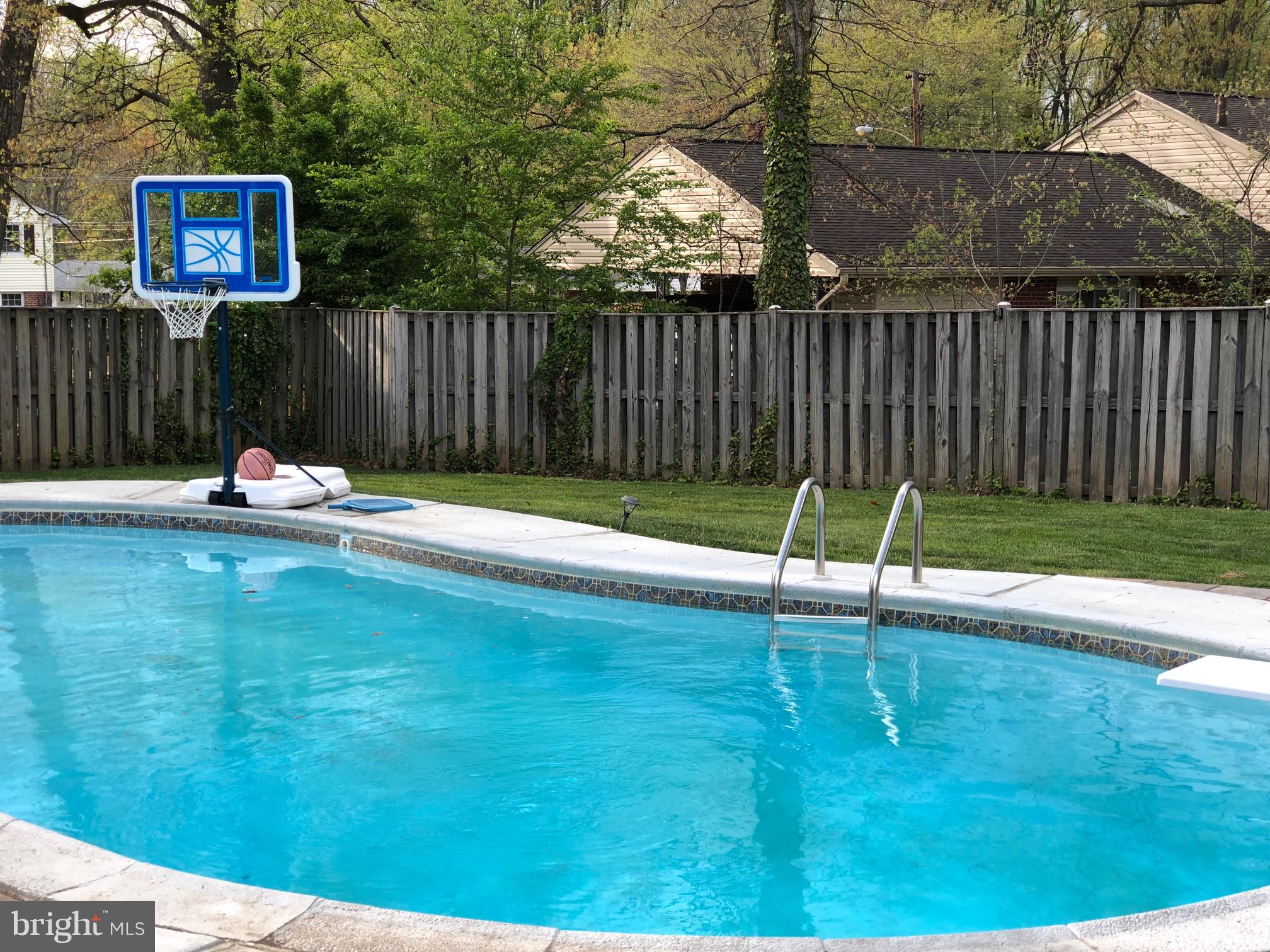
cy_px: 476
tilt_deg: -8.1
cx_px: 635
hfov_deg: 33.8
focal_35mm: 57
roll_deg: +0.2
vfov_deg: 25.7
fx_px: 2091
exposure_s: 1/120
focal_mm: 6.6
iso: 25
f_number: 2.8
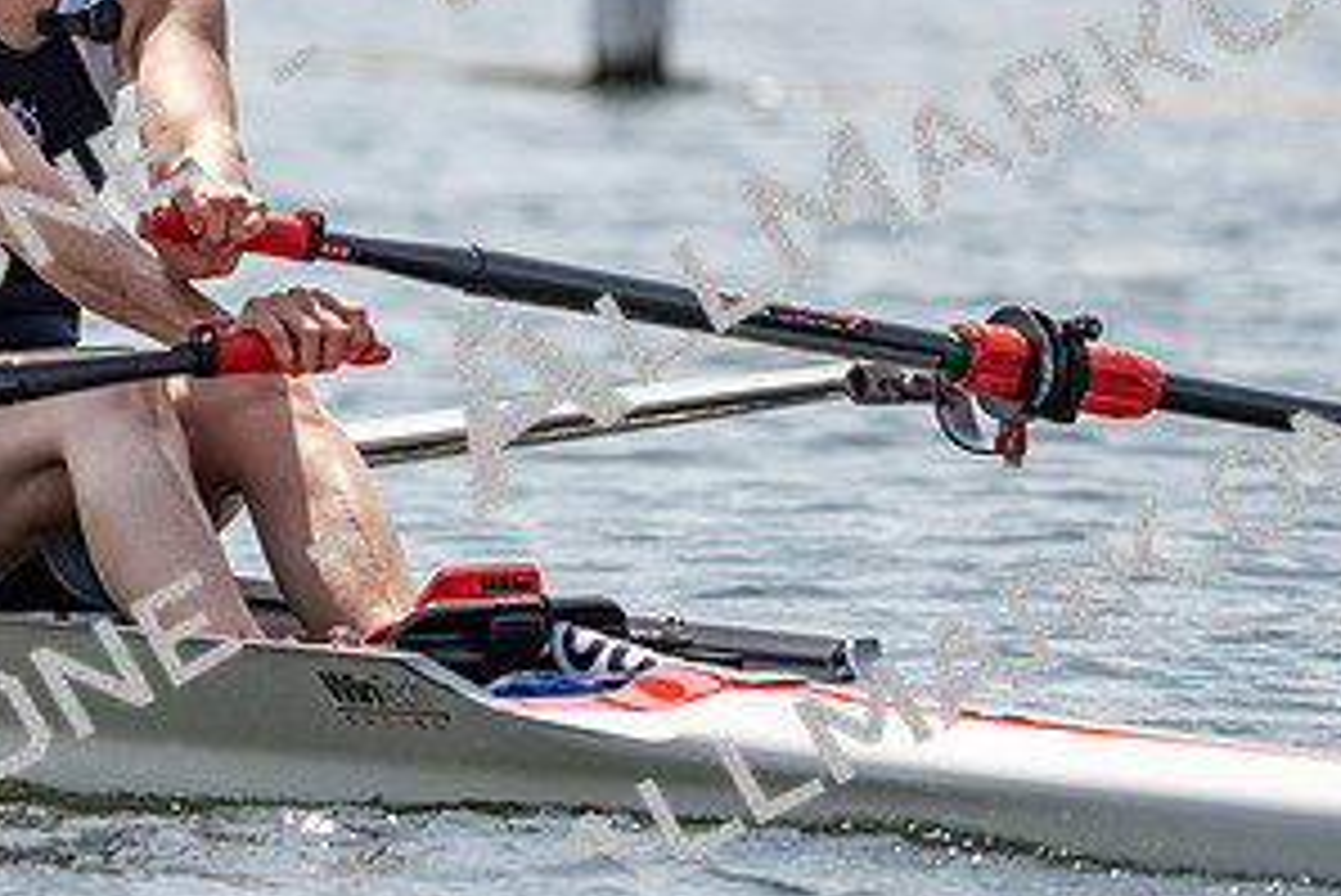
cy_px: 88
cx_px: 68
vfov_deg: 2.7
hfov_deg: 4.0
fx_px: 19304
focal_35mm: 518
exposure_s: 1/1600
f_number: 5.6
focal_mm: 266
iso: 200
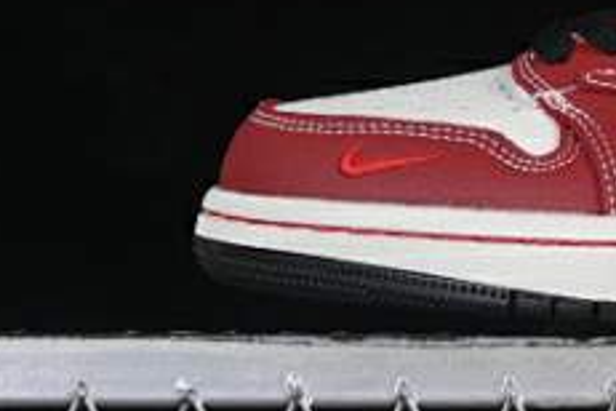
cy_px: -69
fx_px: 4055
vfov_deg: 5.8
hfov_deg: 8.5
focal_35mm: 237
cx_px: 867
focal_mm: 50
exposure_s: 1/80
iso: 160
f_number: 8
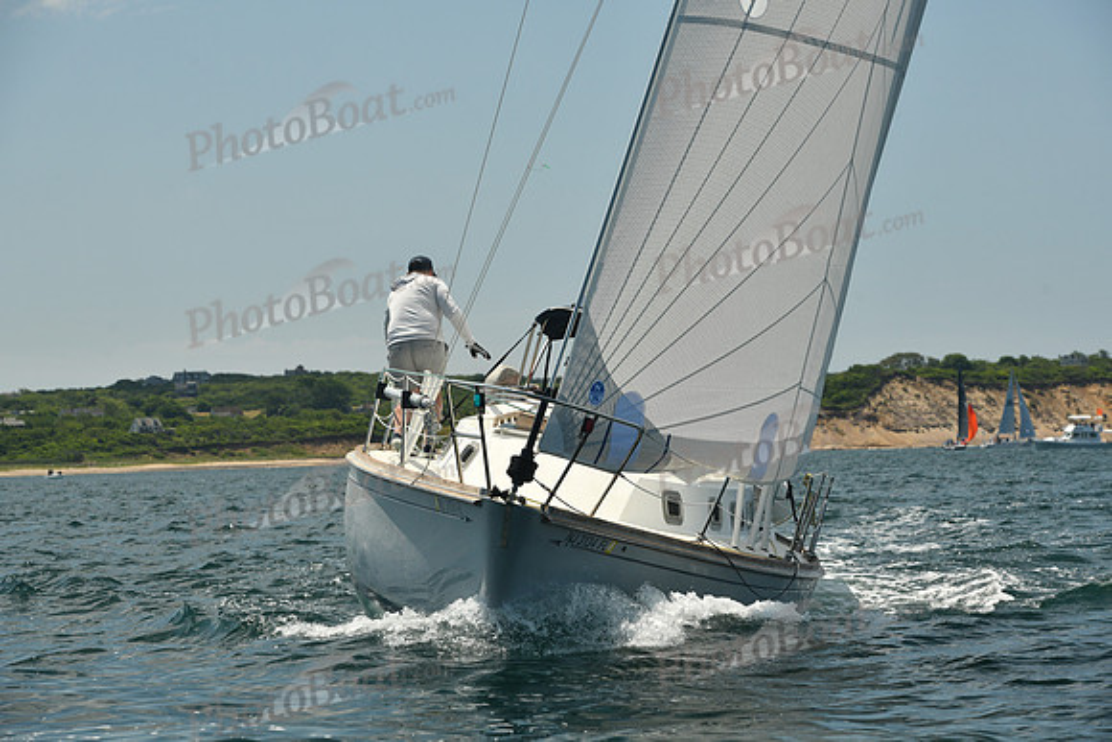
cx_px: 556
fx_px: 4016
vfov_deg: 10.6
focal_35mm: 130
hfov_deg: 15.8
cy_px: 371
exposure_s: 1/640
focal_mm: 130
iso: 320
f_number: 8
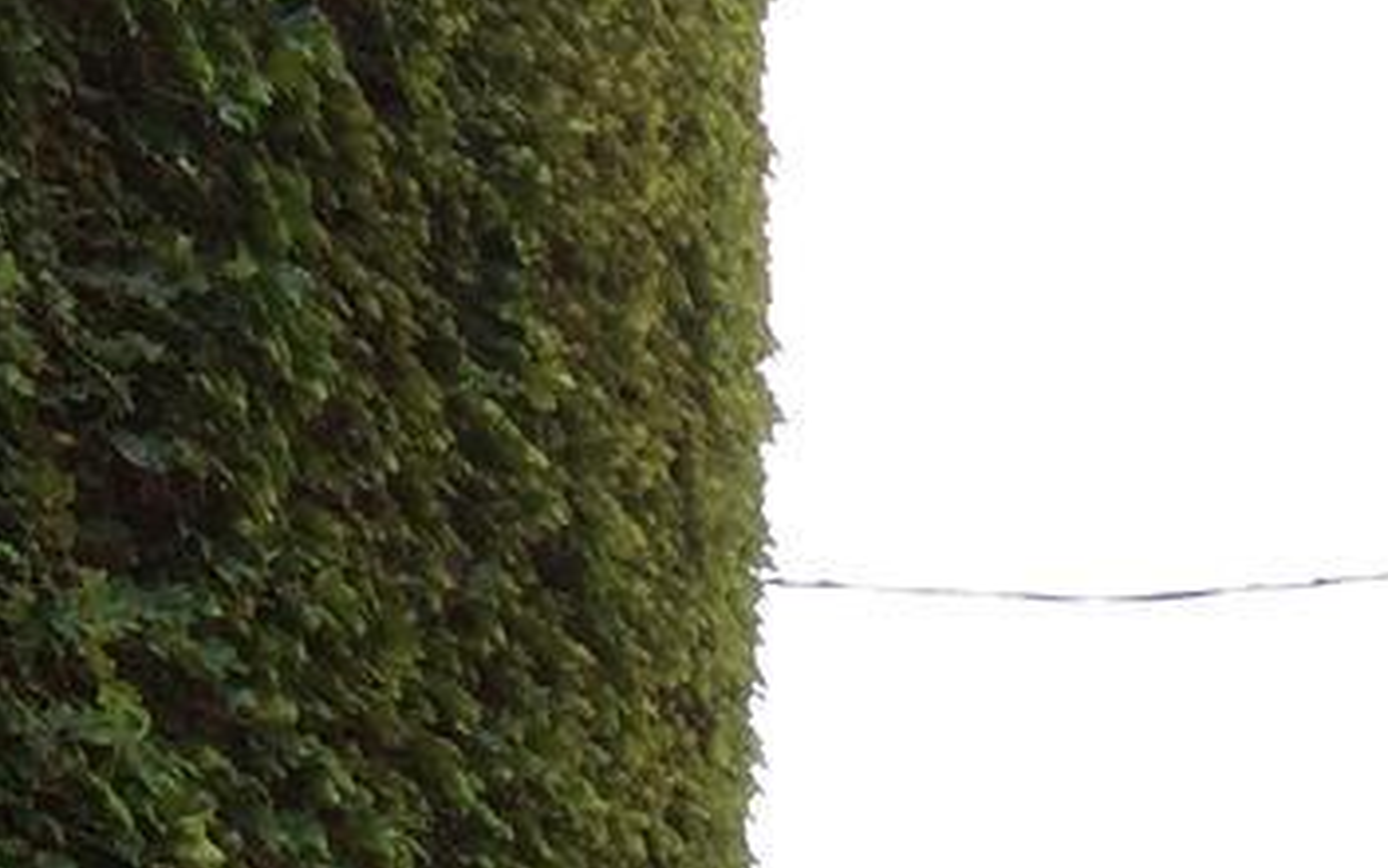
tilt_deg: -3.6
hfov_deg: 15.4
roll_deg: +0.0
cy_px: 2955
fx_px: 5069
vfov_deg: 7.9
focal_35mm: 134
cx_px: 1214
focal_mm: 4.15
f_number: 2.2
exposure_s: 1/120
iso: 40
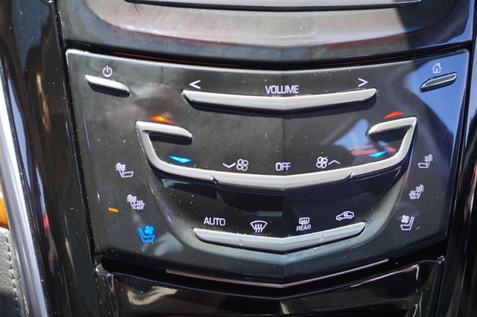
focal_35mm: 50
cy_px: 158
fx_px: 656
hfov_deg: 40.0
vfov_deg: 27.2
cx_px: 238
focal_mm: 33
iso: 400
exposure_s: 1/60
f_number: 5
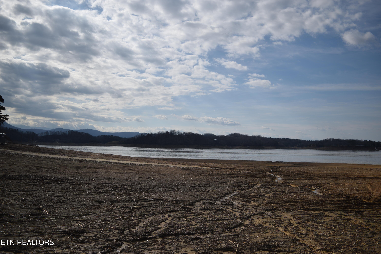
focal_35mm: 27
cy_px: 127
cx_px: 190
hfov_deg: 67.4
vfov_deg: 47.9
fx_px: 286
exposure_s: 1/4000
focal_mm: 18
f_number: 3.5
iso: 100
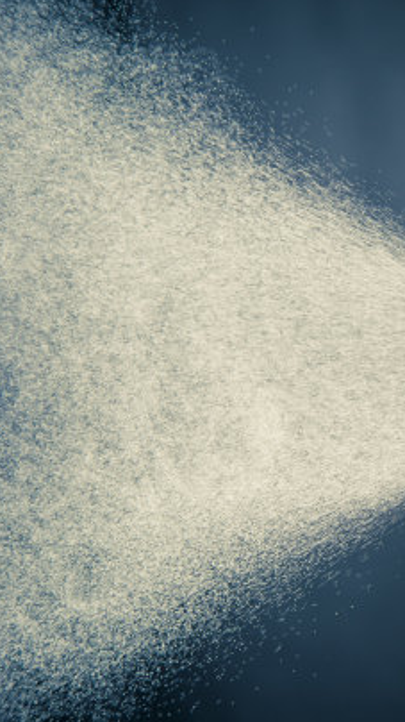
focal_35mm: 254
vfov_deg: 8.5
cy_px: 360
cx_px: 410
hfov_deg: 4.8
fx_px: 4853
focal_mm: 160
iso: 800
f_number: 13
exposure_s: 1/250
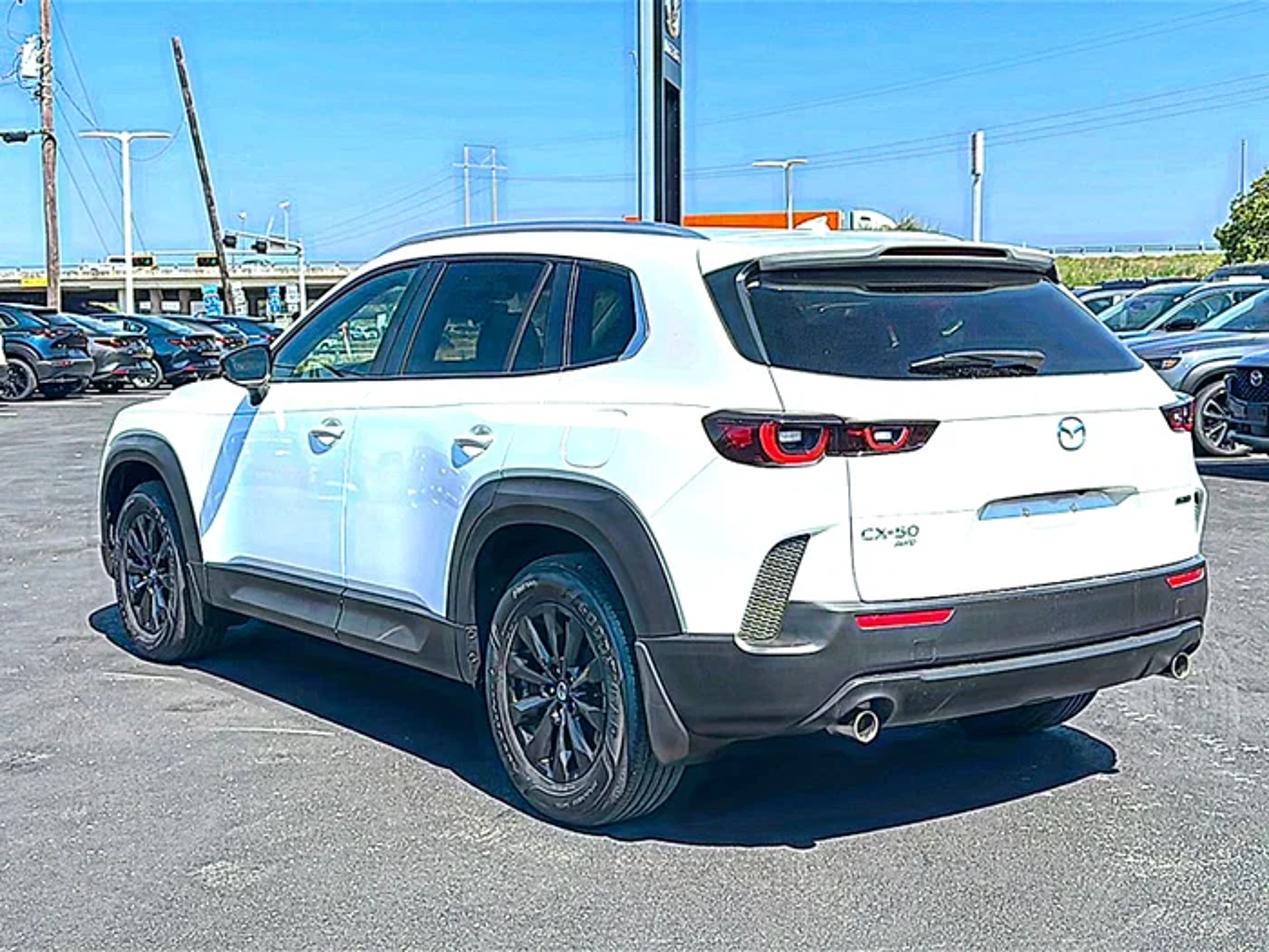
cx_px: 634
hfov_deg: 49.0
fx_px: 1393
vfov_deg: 37.7
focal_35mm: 38
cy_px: 476
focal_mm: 6.86
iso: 80
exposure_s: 1/5917
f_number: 1.78
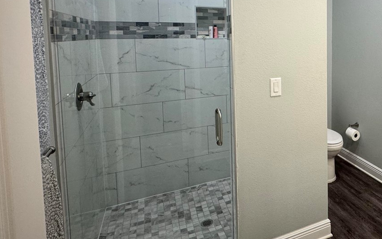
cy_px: 55
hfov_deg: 60.8
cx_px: 309
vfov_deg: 42.9
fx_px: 292
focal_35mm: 28
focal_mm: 2.22
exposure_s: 1/120
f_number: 2.2
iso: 160
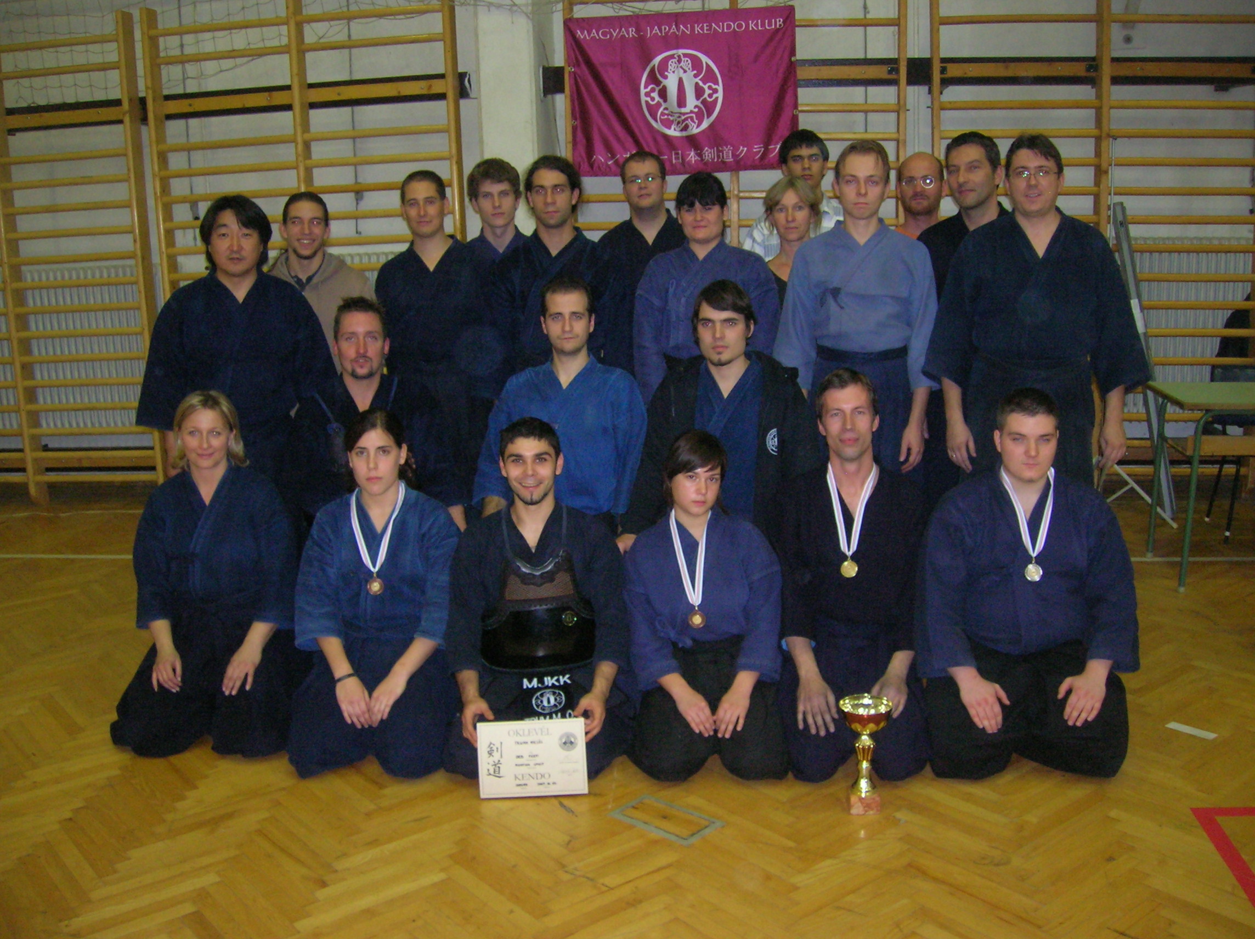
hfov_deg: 54.0
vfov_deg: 41.7
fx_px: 1232
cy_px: 470
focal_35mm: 34
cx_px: 628
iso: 200
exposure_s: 1/60.1
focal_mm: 5.7
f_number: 2.9
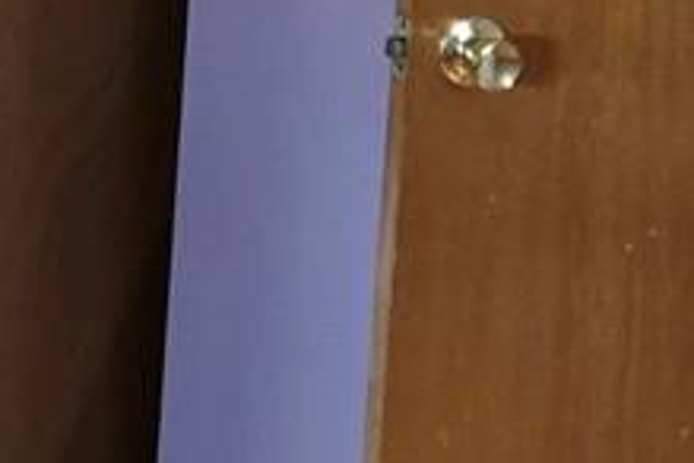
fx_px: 3373
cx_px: -570
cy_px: -60
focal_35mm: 175
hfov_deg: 10.9
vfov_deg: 7.8
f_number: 1.8
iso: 800
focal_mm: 5.4
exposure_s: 1/60
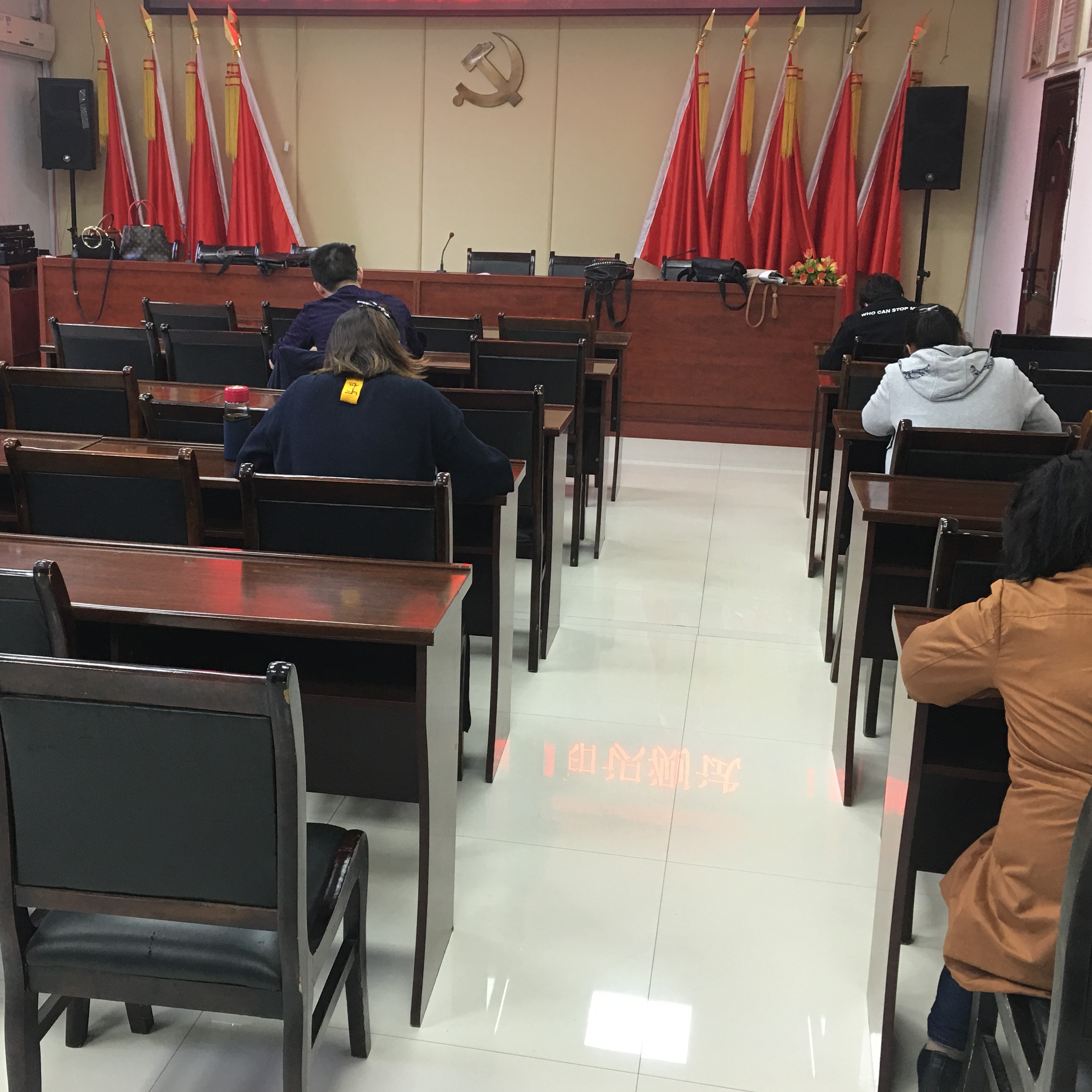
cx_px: 442
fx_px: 1392
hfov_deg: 42.6
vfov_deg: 42.8
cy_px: 499
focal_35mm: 39
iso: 40
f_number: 2.2
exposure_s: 1/17
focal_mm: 4.15
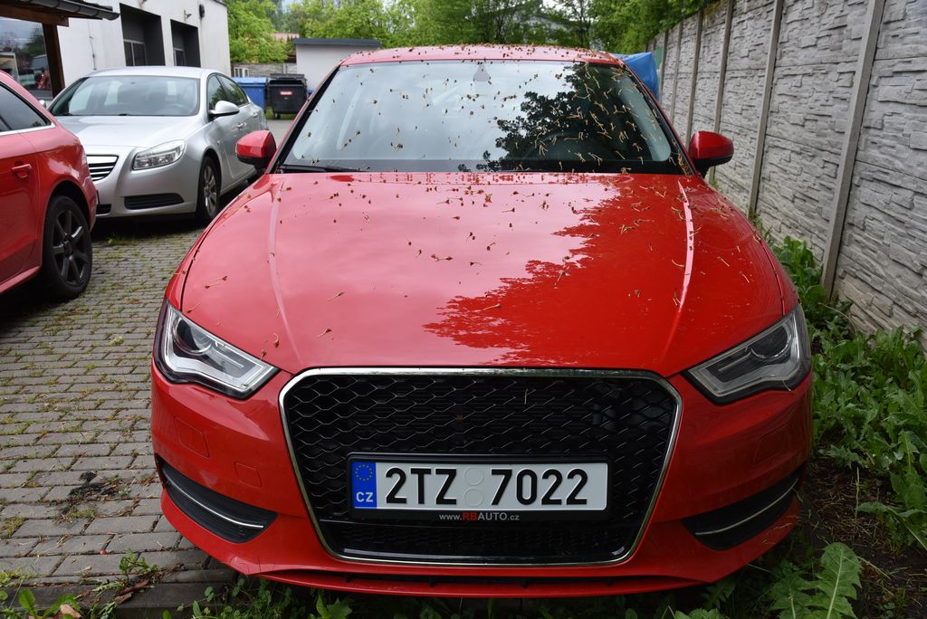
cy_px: 310
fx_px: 773
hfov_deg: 61.9
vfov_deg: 43.7
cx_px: 464
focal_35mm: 30
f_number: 8
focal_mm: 30
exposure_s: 1/250
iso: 500
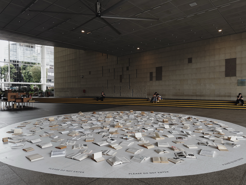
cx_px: 123
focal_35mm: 24
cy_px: 92
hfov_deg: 71.6
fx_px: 171
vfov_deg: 56.8
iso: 125
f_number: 1.78
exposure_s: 1/121
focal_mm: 6.76
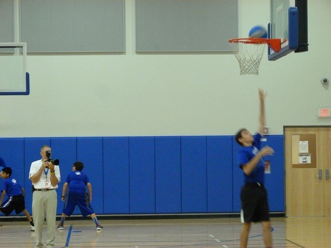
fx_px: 1224
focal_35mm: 128
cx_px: 166
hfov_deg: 15.4
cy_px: 124
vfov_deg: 11.6
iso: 800
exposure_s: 1/50
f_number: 3.6
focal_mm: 23.1
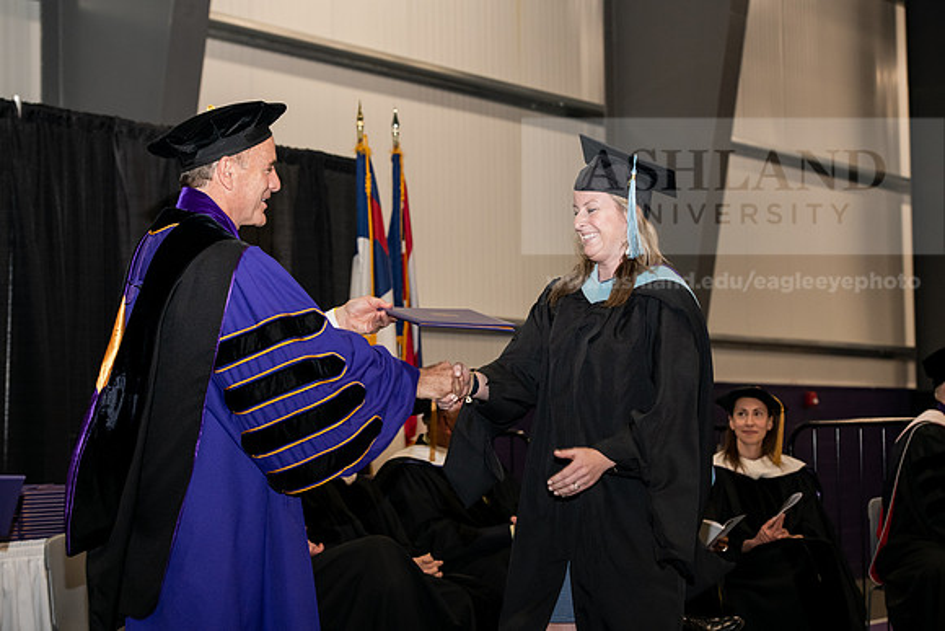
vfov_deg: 16.1
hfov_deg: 23.9
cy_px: 316
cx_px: 472
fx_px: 2232
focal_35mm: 85
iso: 1600
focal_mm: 85
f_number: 5.6
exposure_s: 1/200
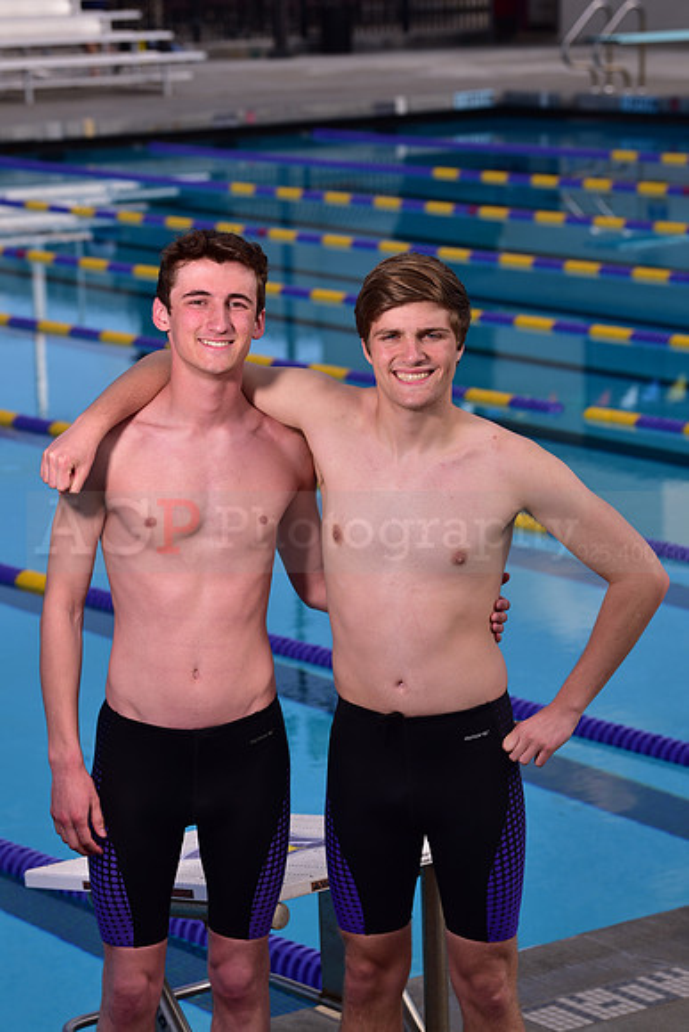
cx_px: 344
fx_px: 3328
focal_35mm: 116
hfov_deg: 11.8
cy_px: 516
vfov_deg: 17.6
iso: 80
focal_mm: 116
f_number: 7.1
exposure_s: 1/250
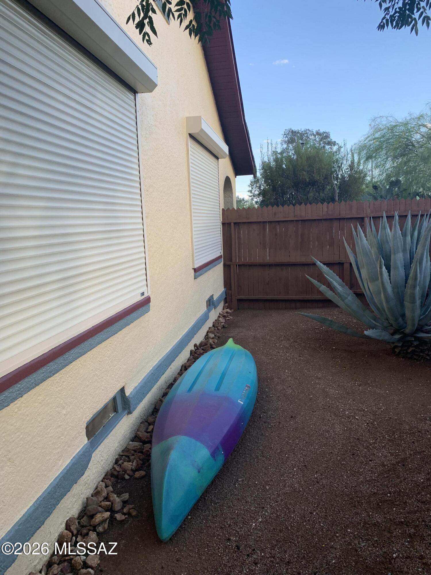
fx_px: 432
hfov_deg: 53.1
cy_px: 288
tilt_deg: -6.4
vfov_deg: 67.3
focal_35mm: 26
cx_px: 216
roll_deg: +2.9
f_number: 1.8
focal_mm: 4.25
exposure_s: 1/331
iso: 25
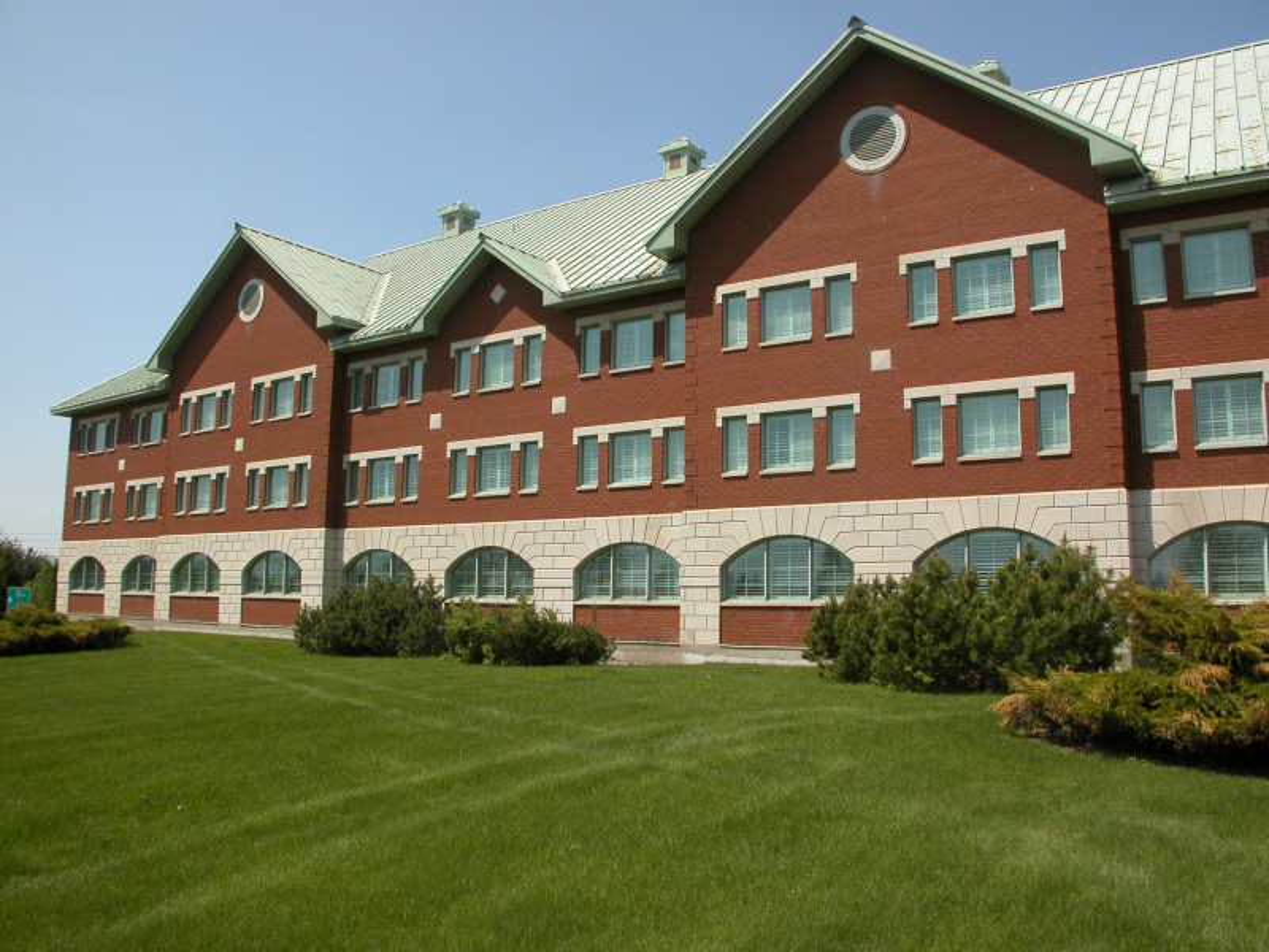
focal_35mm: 35
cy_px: 476
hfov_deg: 52.6
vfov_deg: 40.7
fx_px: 1283
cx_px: 634
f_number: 3.2
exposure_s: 1/1479
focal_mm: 8.9
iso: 100
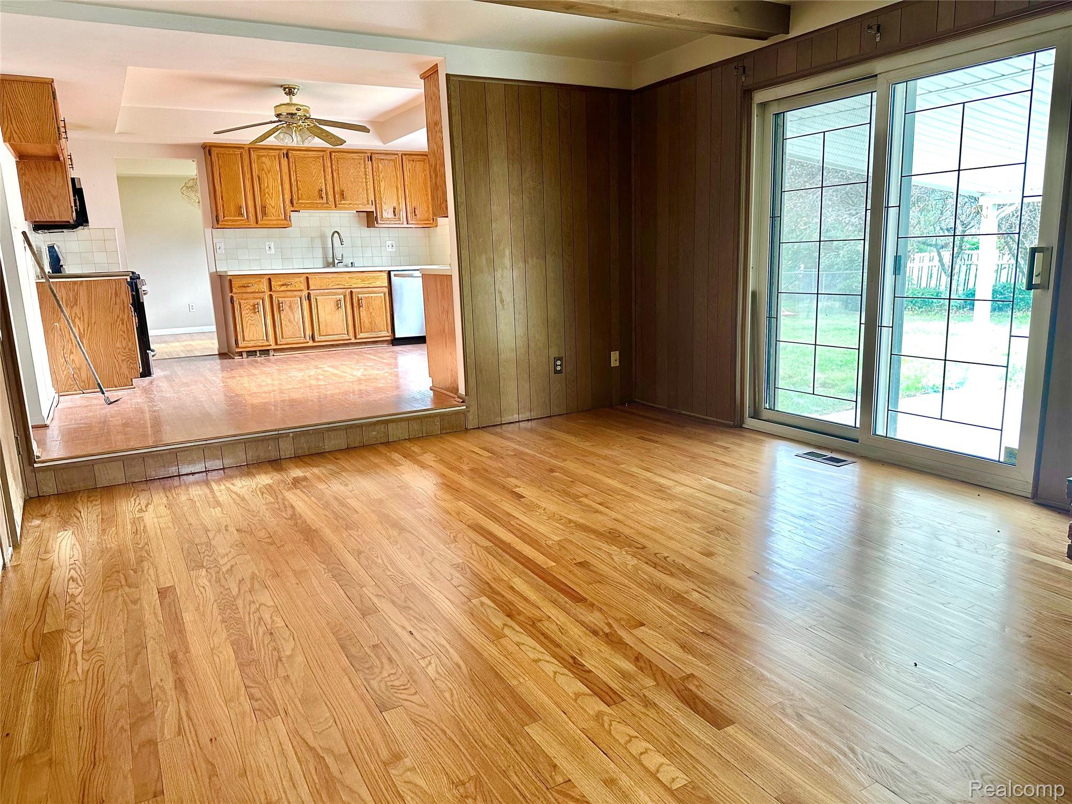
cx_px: 536
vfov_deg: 56.8
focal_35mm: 24
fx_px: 743
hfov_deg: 71.6
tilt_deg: -11.0
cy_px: 402
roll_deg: +1.4
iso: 200
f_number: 1.78
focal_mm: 6.86
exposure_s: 1/60
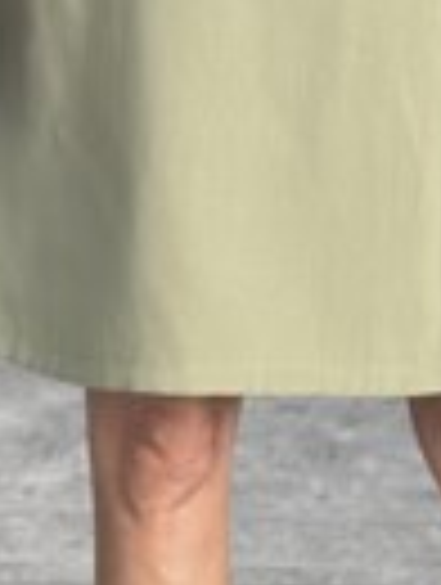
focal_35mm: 187
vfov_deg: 10.1
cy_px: -418
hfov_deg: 8.0
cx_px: 266
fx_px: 3166
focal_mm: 6.86
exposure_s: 1/121
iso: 100
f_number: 1.78
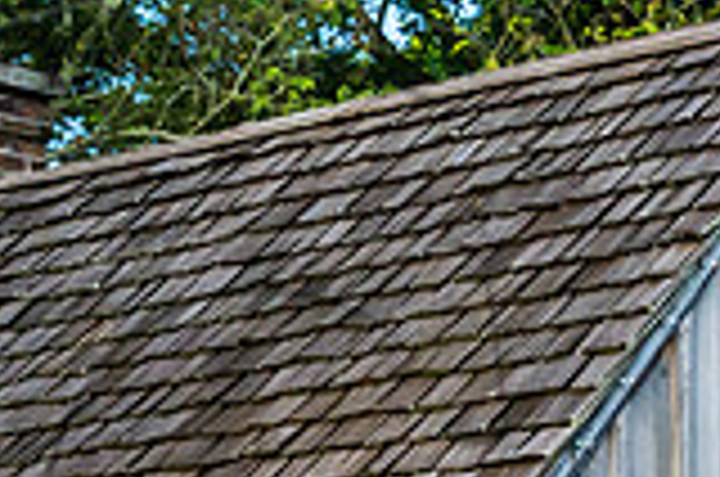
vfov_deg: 7.1
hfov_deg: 10.9
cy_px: 772
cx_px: 238
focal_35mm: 189
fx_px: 3772
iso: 3200
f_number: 9
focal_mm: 52
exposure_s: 1/1250
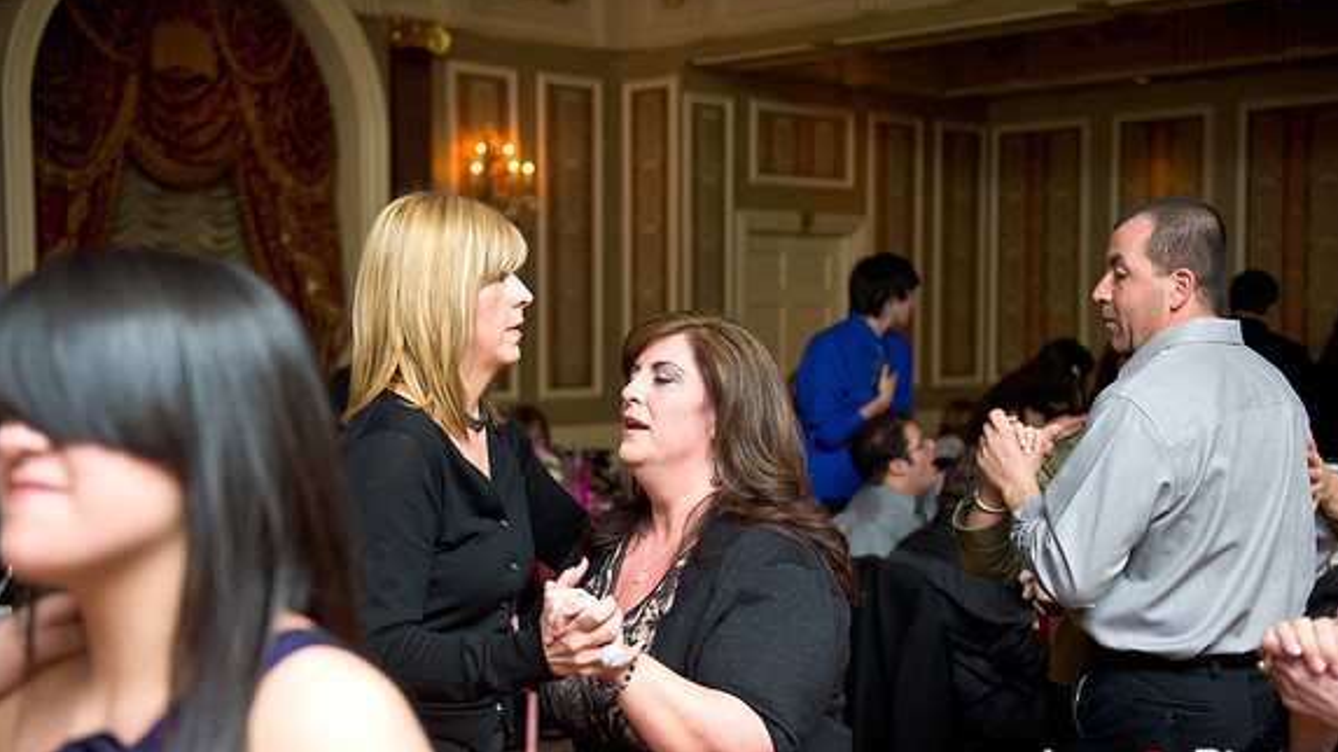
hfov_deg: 39.2
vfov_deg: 22.6
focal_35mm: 53
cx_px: 670
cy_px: 423
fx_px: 1880
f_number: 3.2
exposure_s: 1/125
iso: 1600
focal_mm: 50
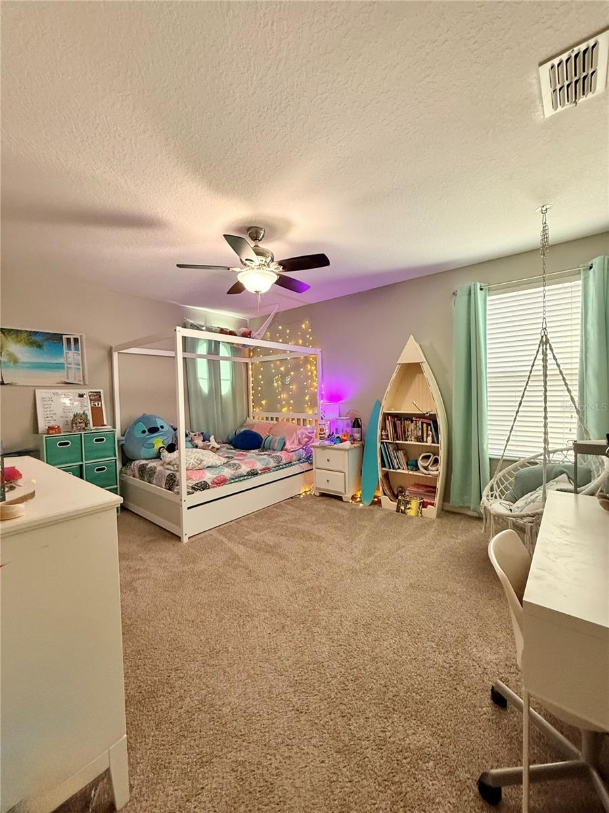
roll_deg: +0.6
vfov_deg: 102.1
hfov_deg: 85.7
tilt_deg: -1.3
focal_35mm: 14
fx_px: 328
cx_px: 304
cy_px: 406
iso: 320
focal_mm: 2.22
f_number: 2.2
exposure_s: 1/65
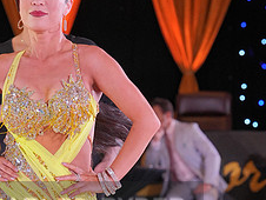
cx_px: 42
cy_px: 221
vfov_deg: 7.1
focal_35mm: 207
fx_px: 1592
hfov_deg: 9.5
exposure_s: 1/400
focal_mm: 84
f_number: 4
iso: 2500
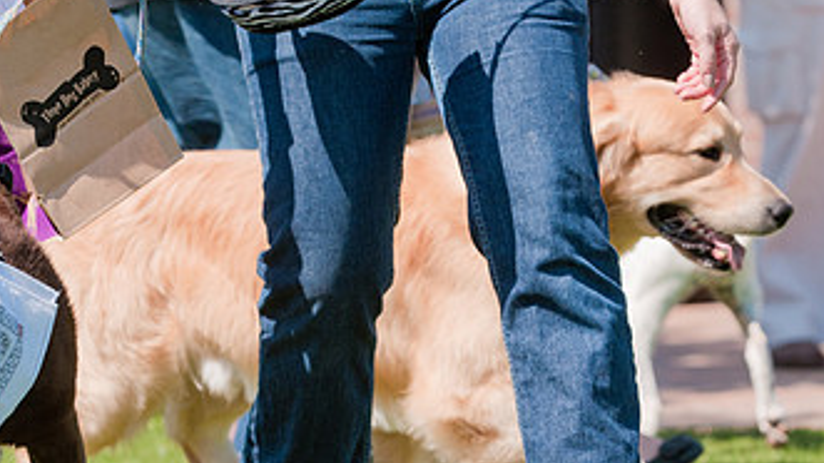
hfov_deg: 6.0
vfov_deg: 3.4
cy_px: 325
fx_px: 7798
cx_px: 319
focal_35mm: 357
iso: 200
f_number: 5
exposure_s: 1/1000
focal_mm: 130
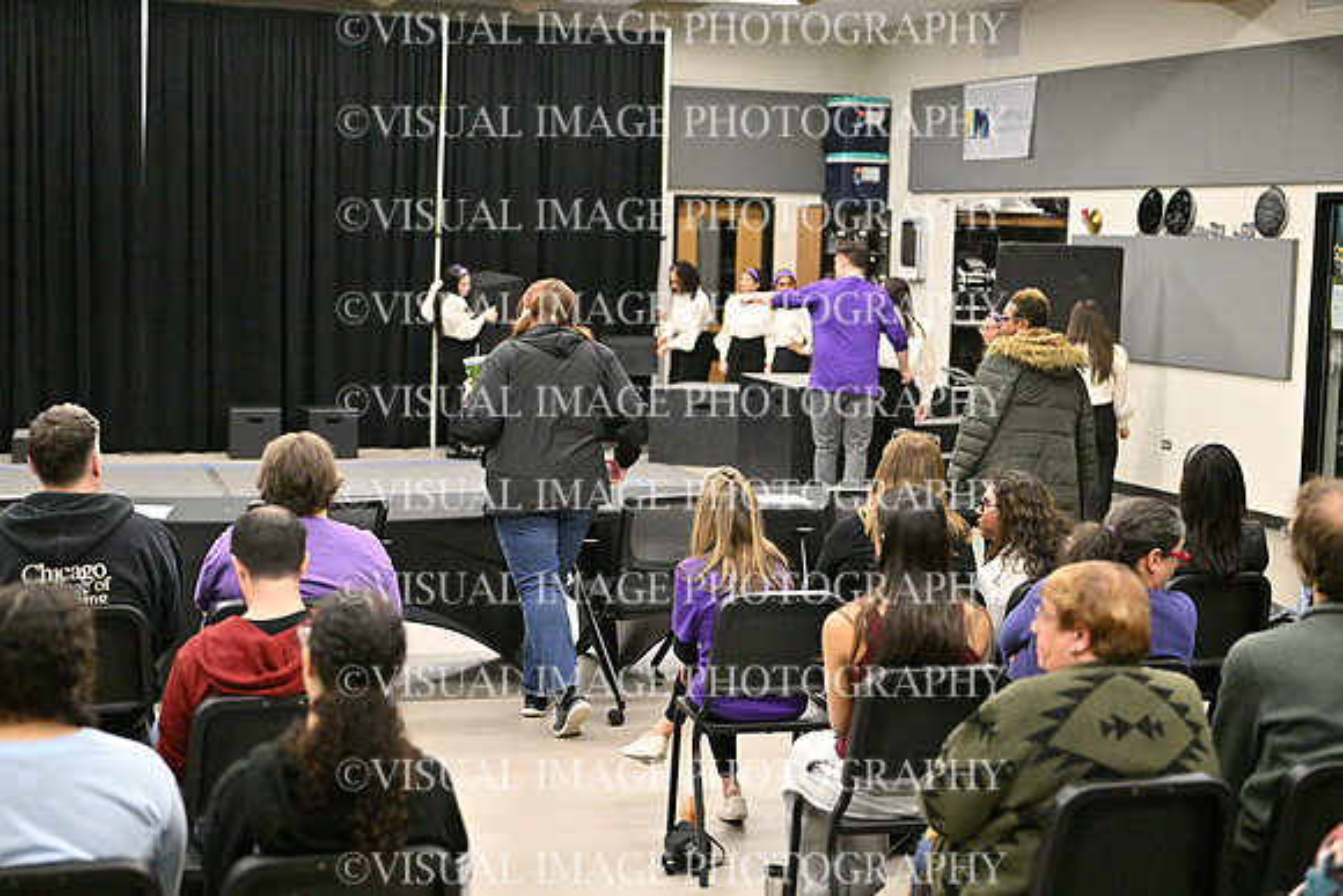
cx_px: 672
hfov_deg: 38.9
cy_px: 448
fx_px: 1903
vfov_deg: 26.5
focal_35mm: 51
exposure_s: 1/1250
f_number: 2.2
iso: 12800
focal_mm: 51
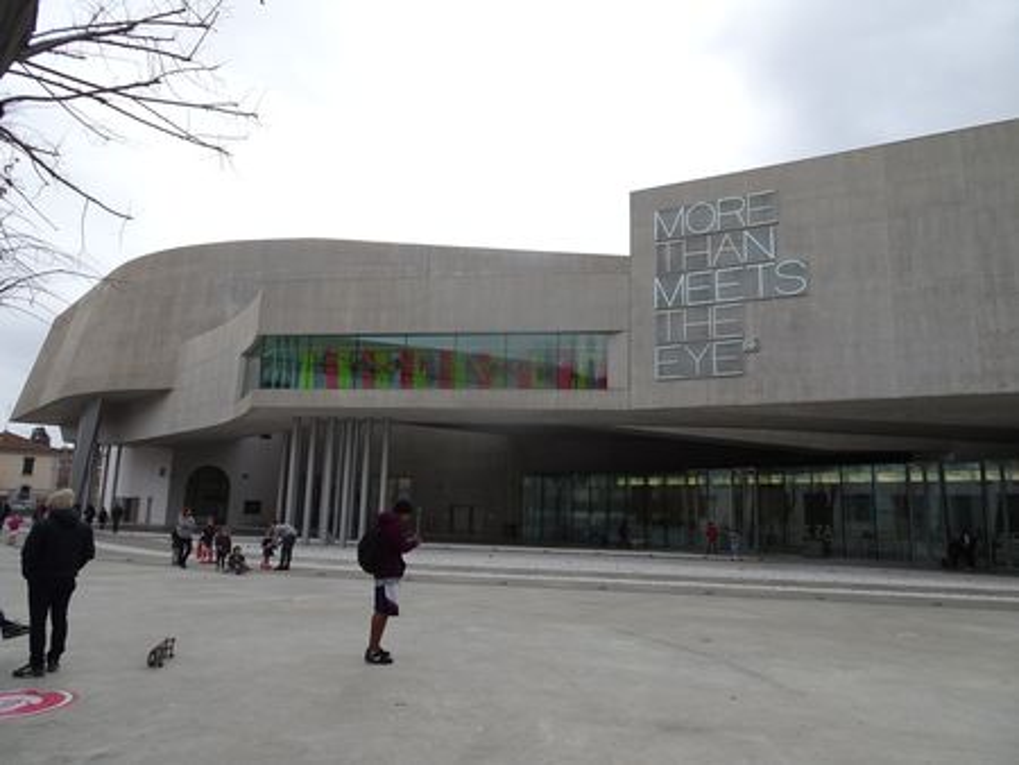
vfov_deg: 56.9
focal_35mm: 24
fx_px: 707
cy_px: 382
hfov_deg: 71.6
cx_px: 510
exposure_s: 1/250
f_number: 3.5
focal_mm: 4.1
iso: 80
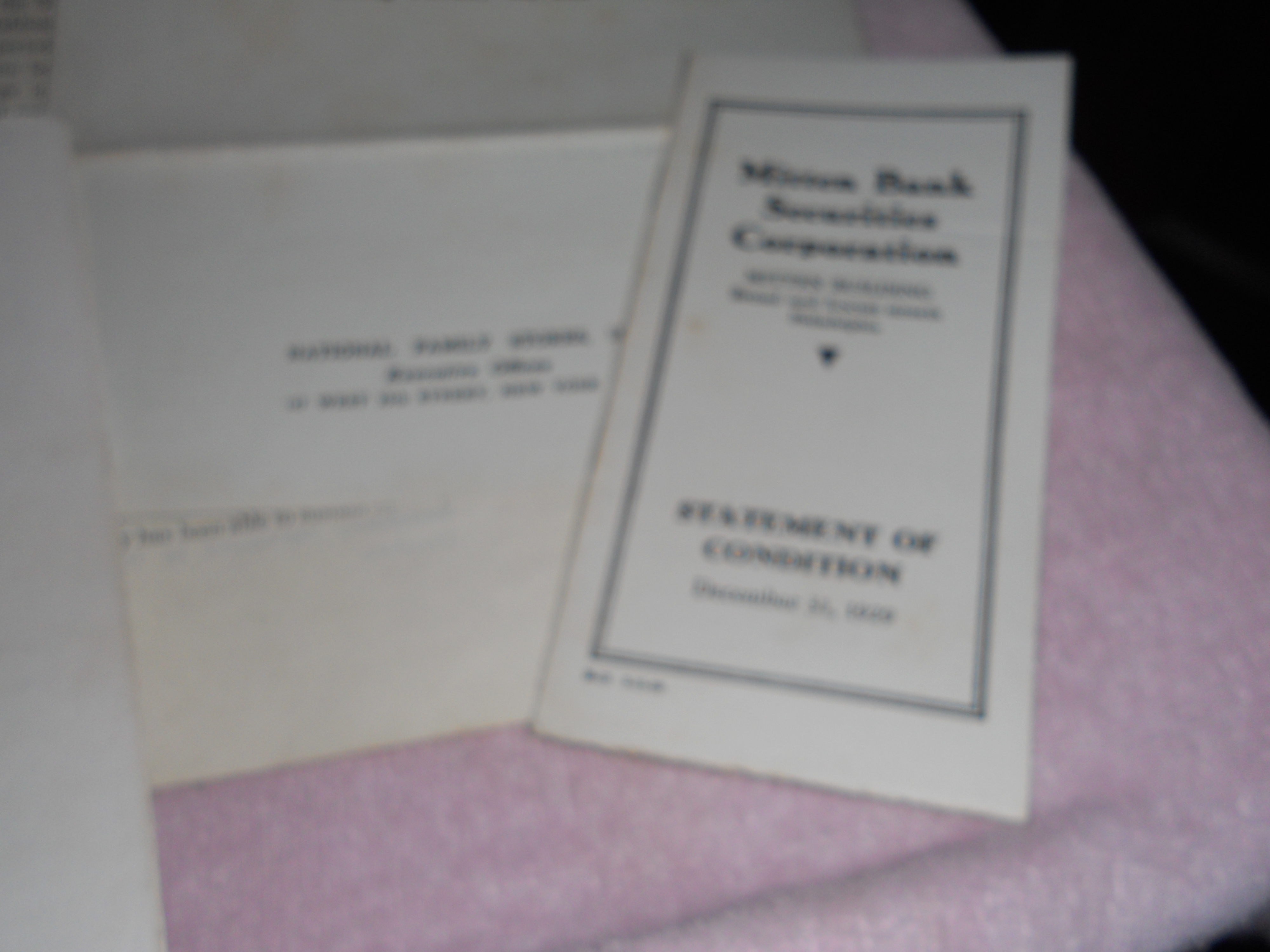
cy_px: 476
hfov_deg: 56.8
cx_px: 635
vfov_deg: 44.2
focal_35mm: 32
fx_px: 1174
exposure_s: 1/25
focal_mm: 5.8
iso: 80
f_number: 8.8
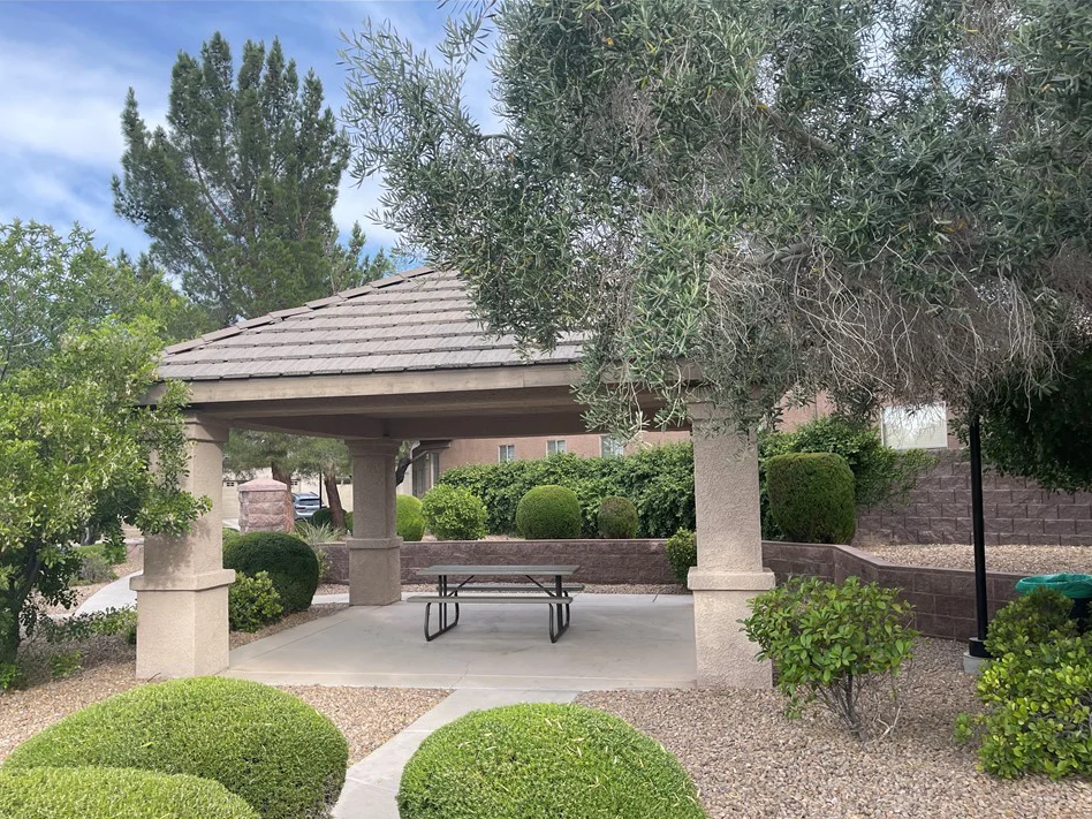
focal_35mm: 27
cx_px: 511
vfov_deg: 51.3
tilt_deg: +3.9
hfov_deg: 65.3
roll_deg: +2.9
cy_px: 441
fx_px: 852
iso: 32
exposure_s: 1/592
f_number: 1.6
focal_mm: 5.1
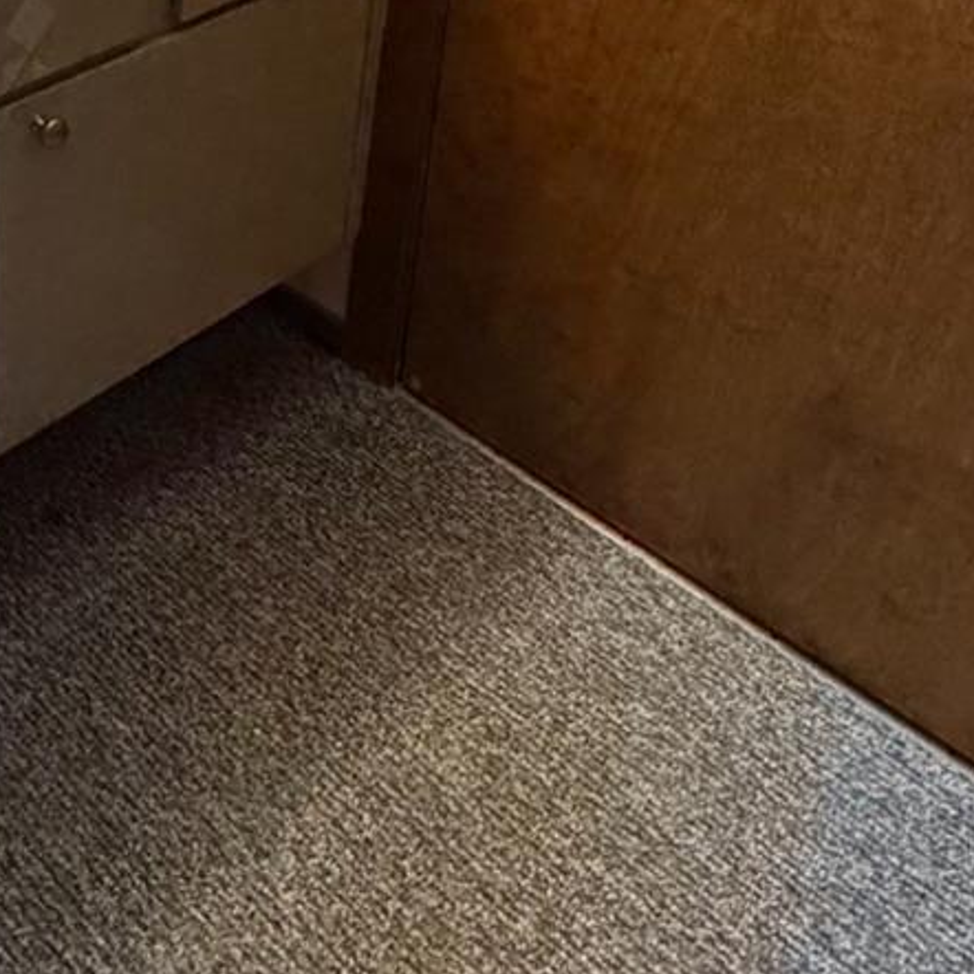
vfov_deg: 33.9
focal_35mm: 42
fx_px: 1337
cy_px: -137
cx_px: -58
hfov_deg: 35.2
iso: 320
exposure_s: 1/60
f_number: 2.2
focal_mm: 2.22
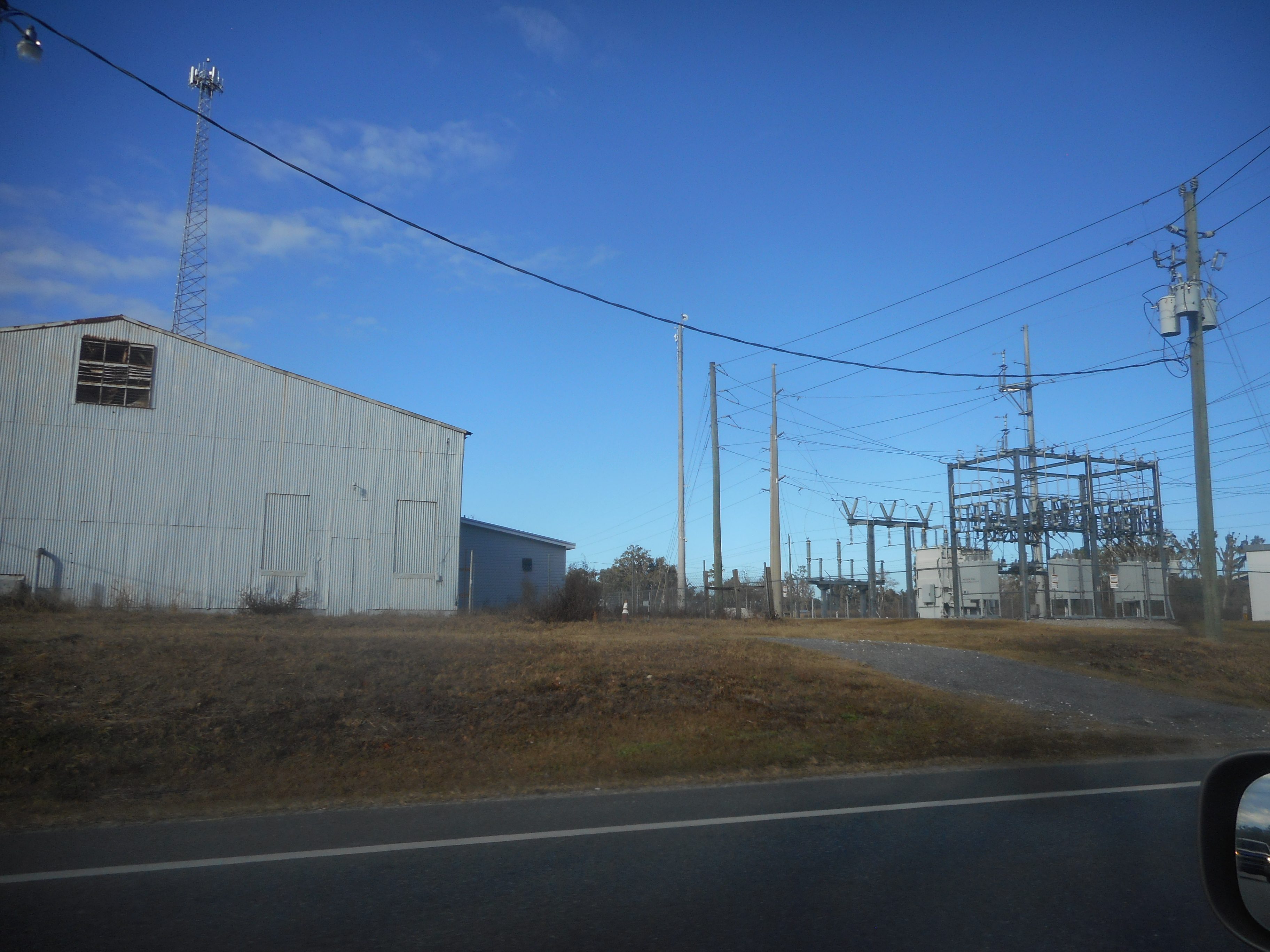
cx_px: 635
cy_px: 476
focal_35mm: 25
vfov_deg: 54.9
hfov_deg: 69.4
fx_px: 917
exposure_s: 1/800
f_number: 3.7
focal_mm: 4.5
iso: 80
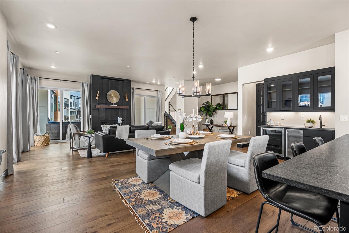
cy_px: 116
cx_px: 174
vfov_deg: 72.1
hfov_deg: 95.0
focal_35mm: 16
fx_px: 160
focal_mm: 16.5
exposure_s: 1/3
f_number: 8
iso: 200
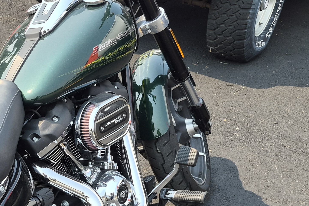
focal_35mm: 66
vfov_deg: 20.1
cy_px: 192
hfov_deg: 28.8
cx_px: 8
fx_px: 567
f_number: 1.8
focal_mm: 5.4
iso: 80
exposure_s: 1/1720
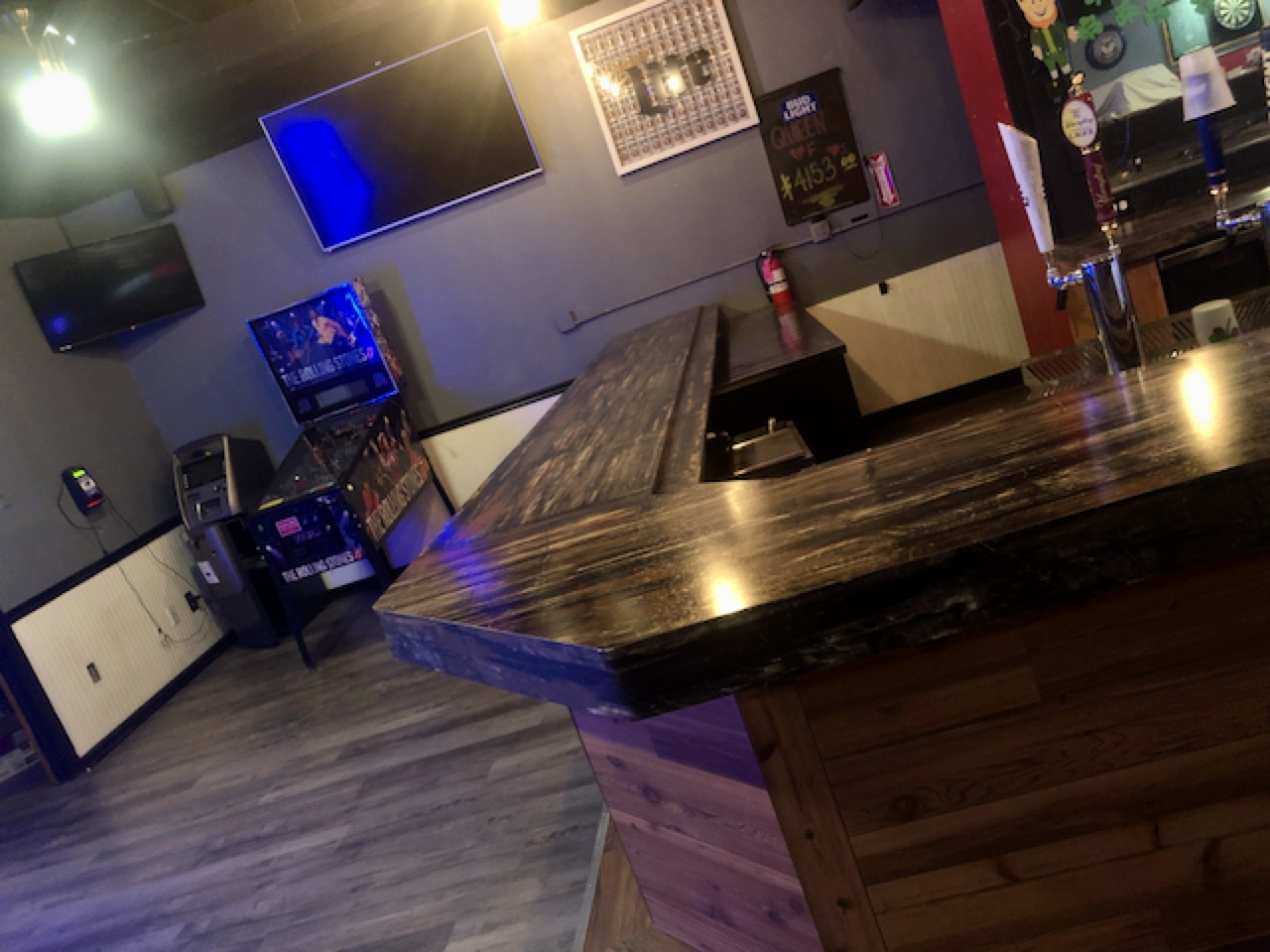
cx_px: 635
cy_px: 476
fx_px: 1027
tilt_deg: -11.1
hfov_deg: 63.4
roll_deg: +20.8
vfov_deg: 49.7
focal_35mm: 28
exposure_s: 1/5
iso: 100
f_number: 1.8
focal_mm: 4
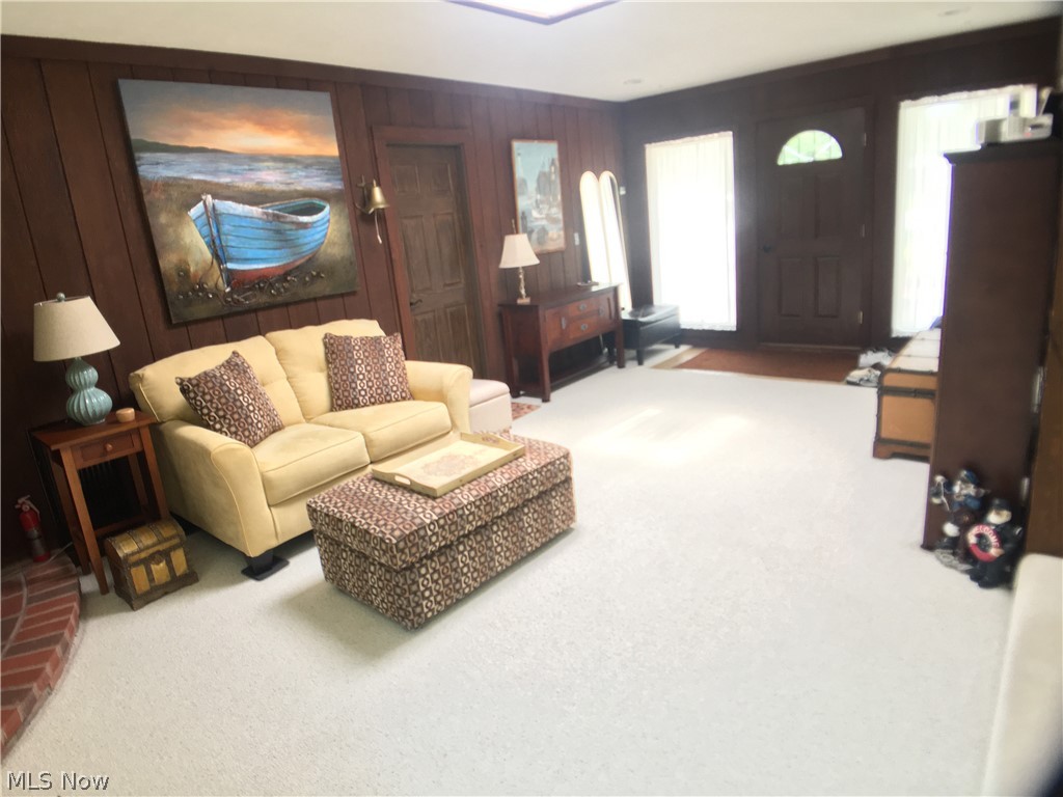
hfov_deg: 61.7
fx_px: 891
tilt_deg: -13.6
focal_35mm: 29
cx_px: 532
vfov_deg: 48.2
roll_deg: +4.9
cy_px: 398
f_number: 2.2
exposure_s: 1/30
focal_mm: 4.15
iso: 64
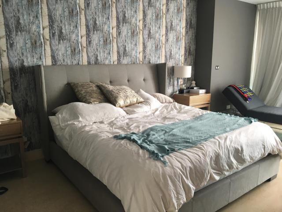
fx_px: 236
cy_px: 106
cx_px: 141
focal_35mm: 29
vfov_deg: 48.2
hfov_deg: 61.7
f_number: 2.2
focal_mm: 4.15
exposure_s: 1/30
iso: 64
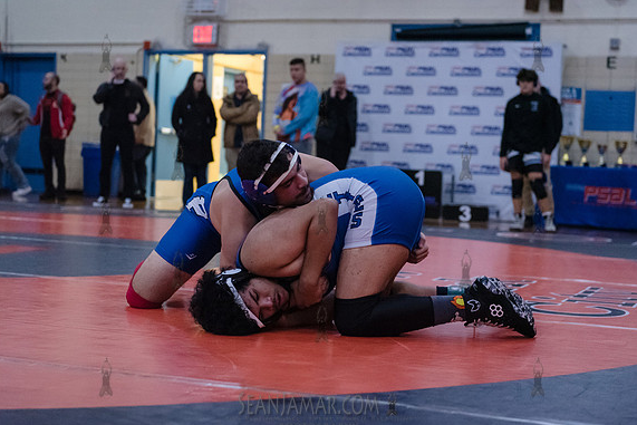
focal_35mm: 67
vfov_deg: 20.3
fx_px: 1186
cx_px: 321
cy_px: 215
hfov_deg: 30.1
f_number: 3.2
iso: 8000
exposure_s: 1/400
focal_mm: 66
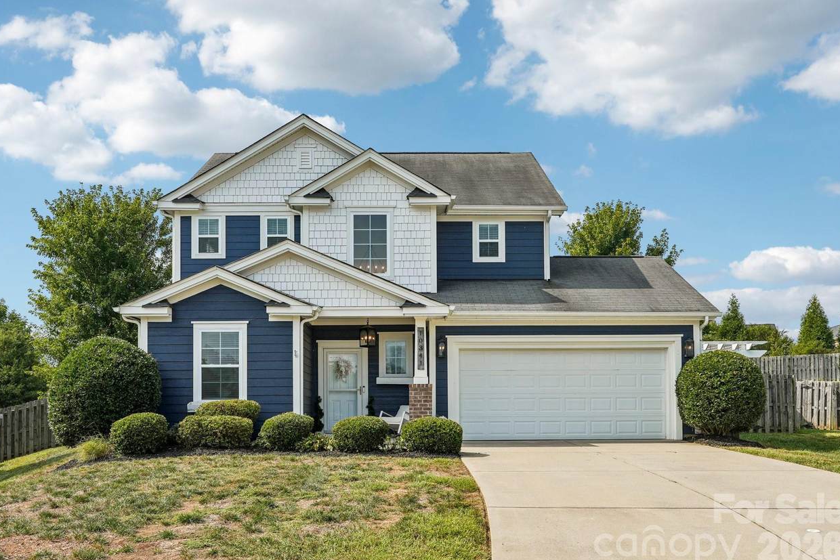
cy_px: 288
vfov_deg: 41.1
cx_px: 415
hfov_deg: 58.7
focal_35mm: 32
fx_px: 747
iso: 100
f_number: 8
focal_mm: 31
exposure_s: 1/320
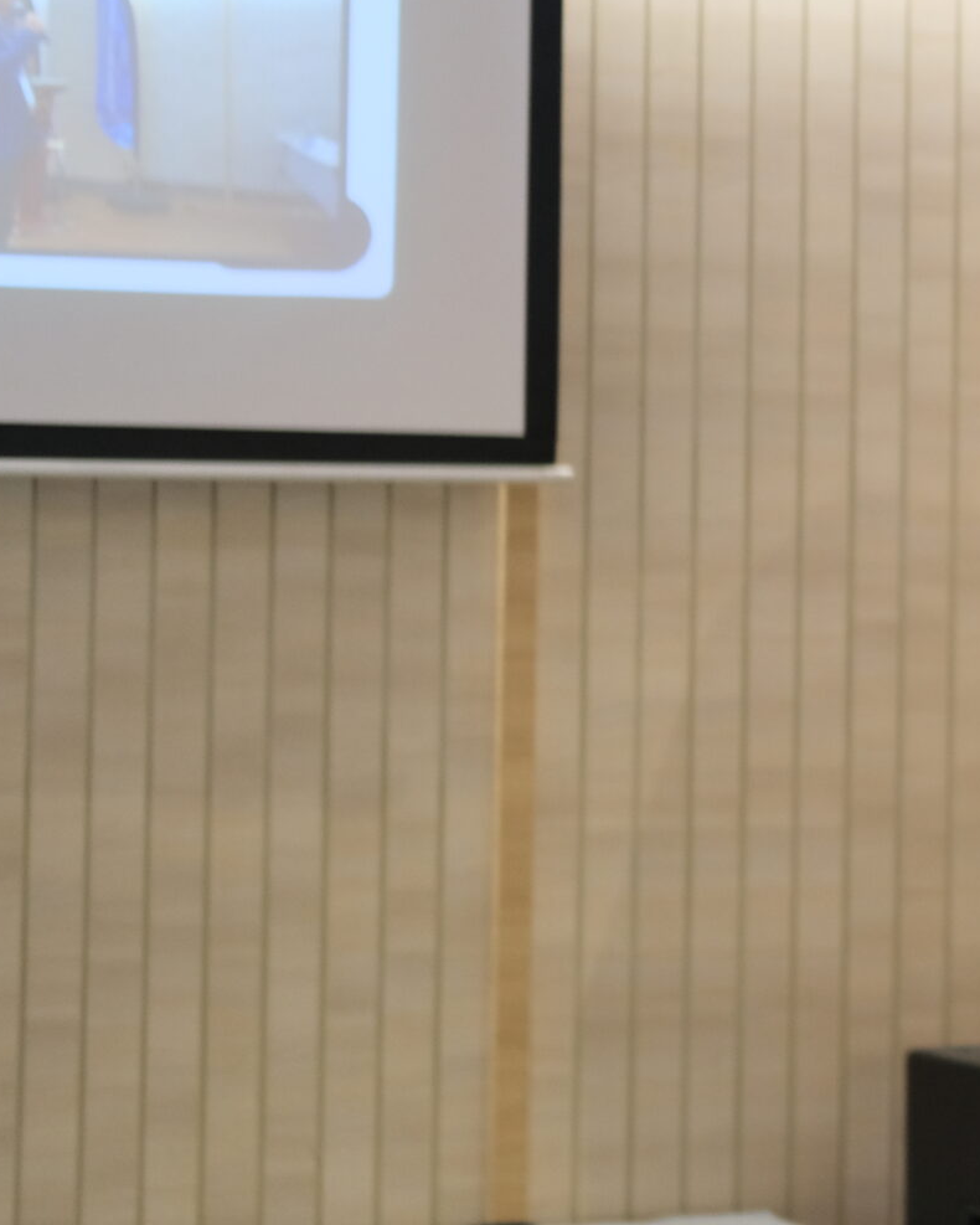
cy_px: 378
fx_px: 4675
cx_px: 1453
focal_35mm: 129
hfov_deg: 11.5
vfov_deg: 14.9
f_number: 2
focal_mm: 35
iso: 640
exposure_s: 1/38
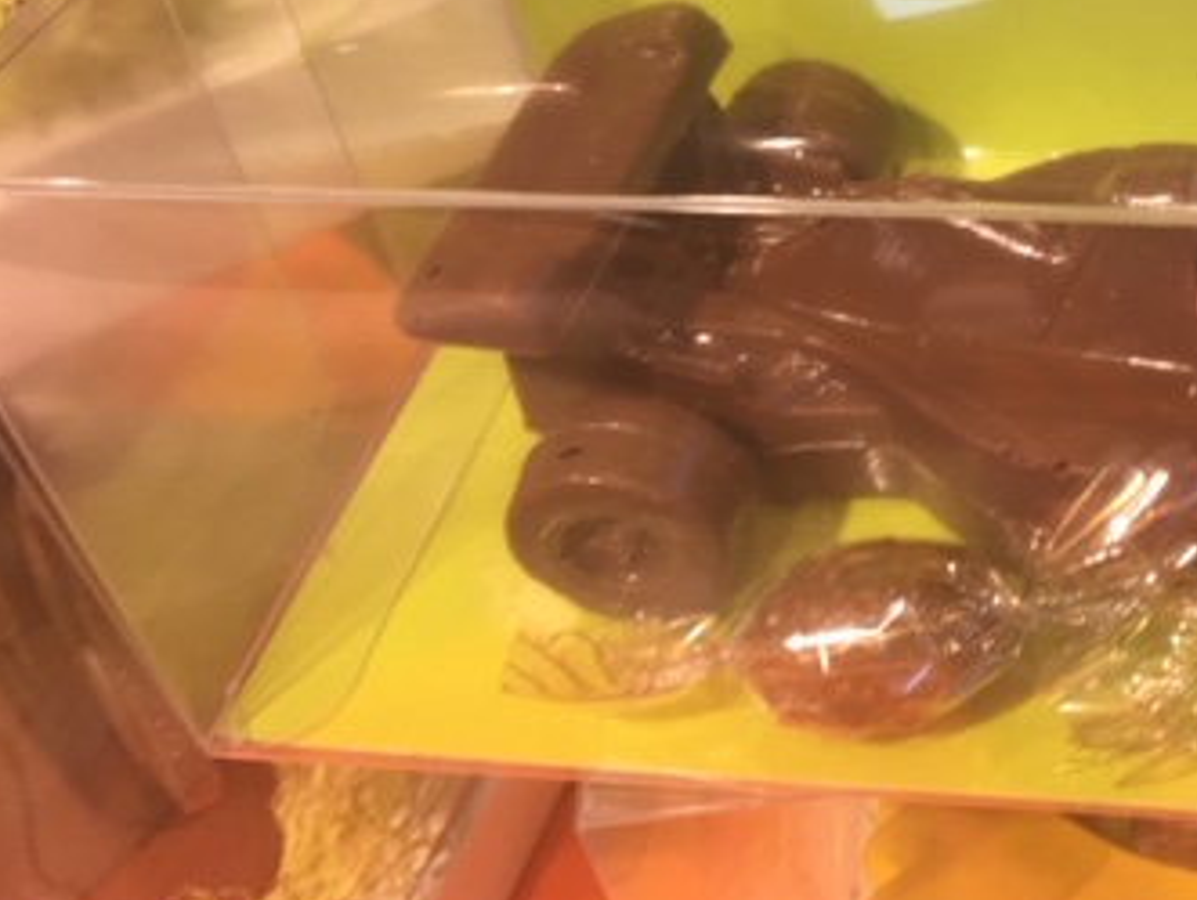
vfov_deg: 25.8
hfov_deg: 32.1
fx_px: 1939
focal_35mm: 56
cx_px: 1139
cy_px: 202
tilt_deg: -41.3
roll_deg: +5.9
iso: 25
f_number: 2.2
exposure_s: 1/50
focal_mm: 4.15
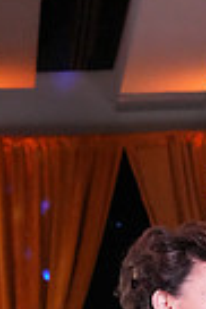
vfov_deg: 7.8
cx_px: 314
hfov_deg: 5.4
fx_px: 2151
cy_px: 638
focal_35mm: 250
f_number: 4.5
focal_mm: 59
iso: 8000
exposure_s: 1/400
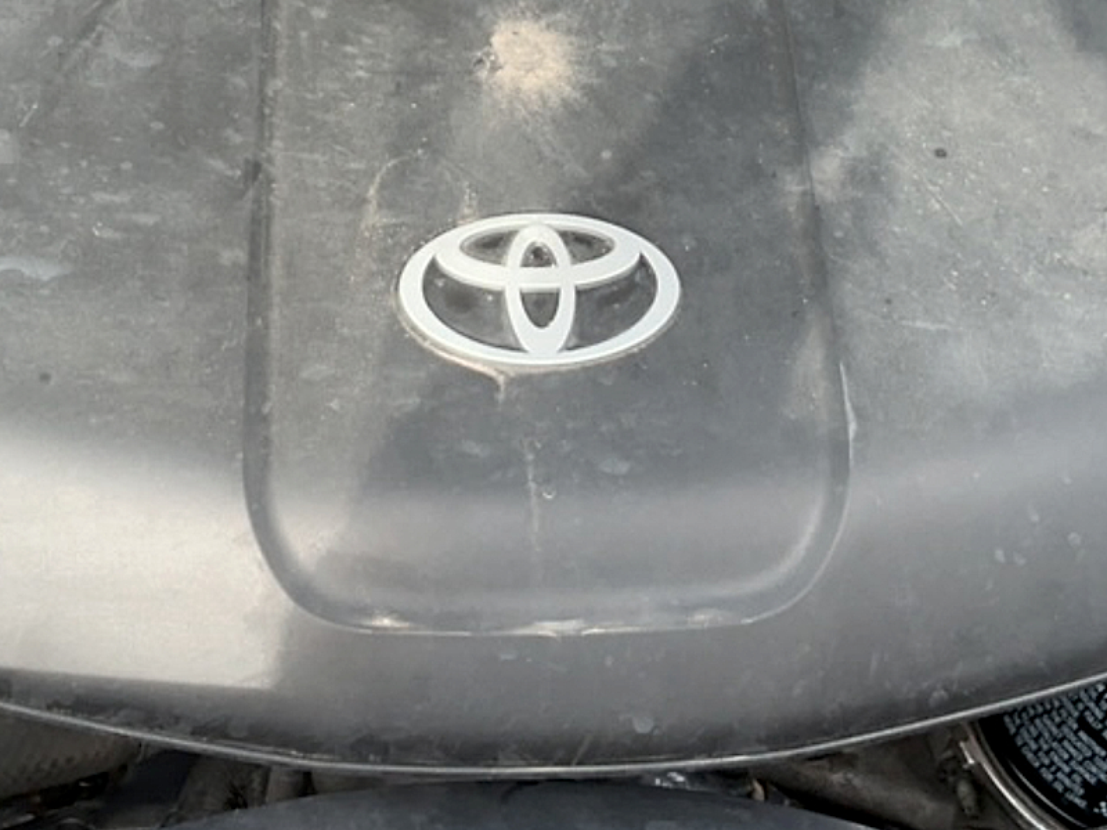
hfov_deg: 32.2
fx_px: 1919
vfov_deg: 23.9
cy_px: 126
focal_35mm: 60
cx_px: 519
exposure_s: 1/120
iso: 20
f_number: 1.8
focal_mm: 3
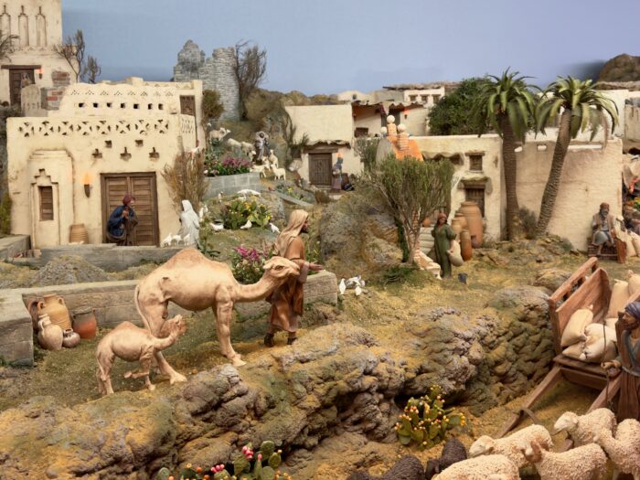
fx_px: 647
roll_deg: +0.3
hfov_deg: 52.6
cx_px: 320
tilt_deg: -9.9
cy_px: 240
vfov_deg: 40.7
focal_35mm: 35
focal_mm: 6.76
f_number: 1.78
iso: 200
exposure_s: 1/59
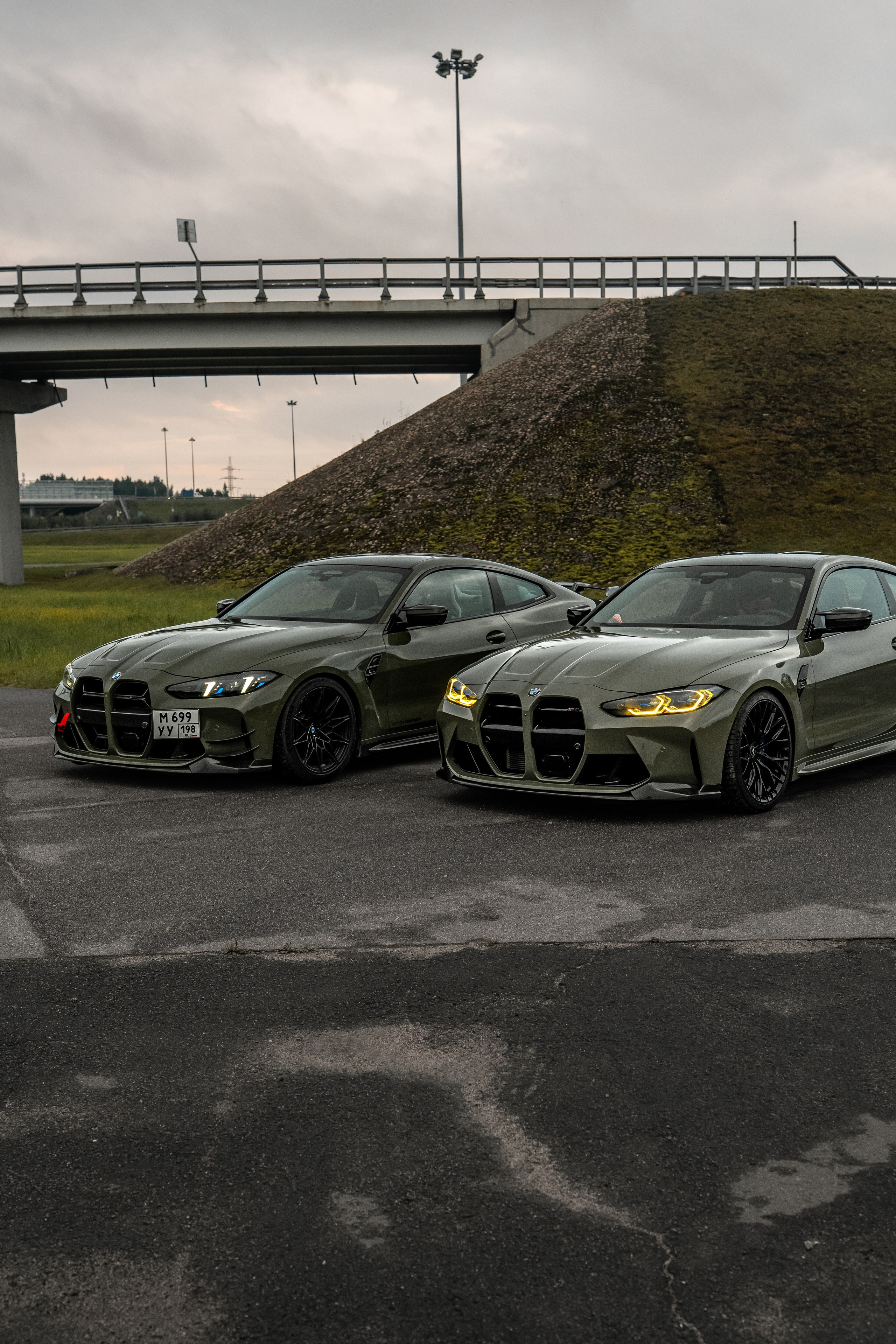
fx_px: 1643
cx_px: 448
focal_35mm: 44
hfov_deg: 30.5
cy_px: 672
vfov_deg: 44.5
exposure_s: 1/100
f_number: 5
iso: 500
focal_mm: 44
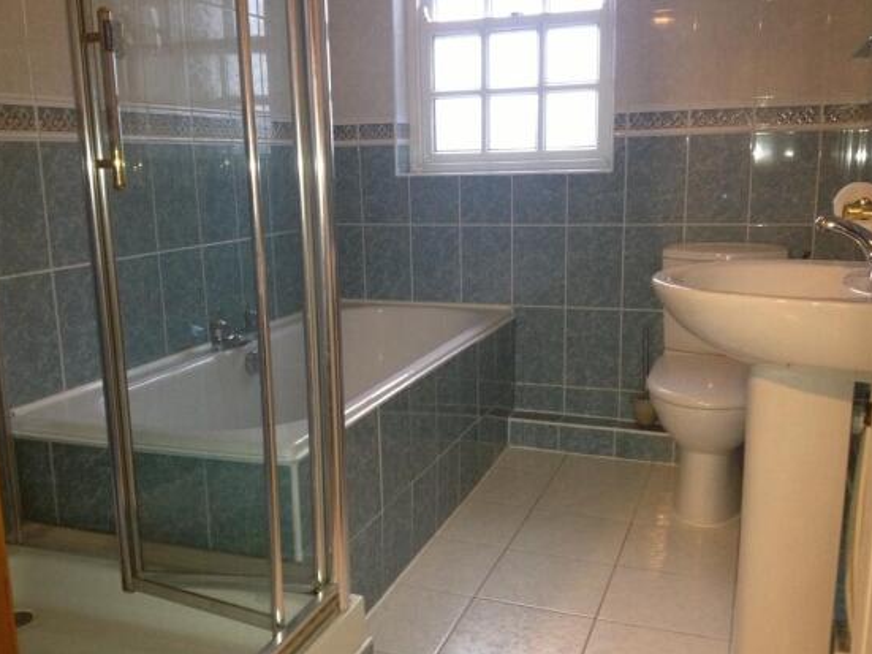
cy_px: 344
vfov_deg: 38.6
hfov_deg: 50.1
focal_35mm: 37
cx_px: 428
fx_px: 932
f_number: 2.4
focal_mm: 4.28
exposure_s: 1/20
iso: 320
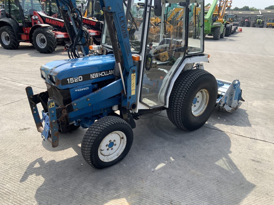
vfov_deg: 48.2
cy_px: 102
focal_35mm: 29
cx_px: 137
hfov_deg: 61.7
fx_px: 230
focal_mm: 3
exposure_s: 1/962
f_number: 1.8
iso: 16
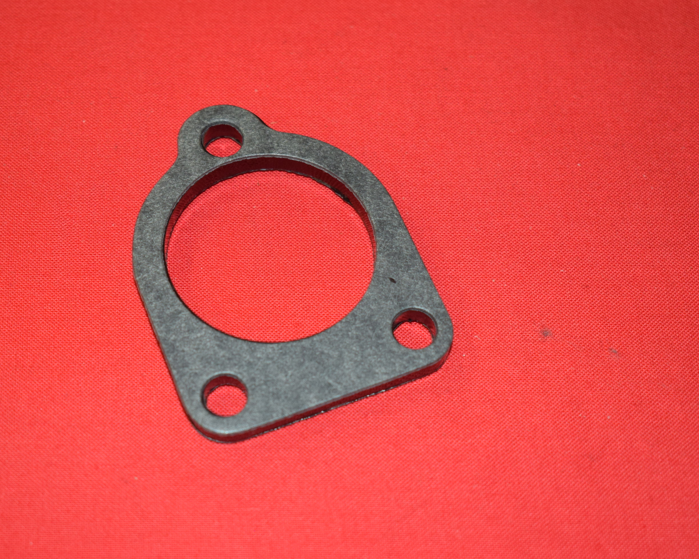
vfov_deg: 18.7
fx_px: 1696
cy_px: 283
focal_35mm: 82
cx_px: 294
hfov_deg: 23.3
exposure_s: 1/60
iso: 800
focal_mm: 48
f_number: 5.3
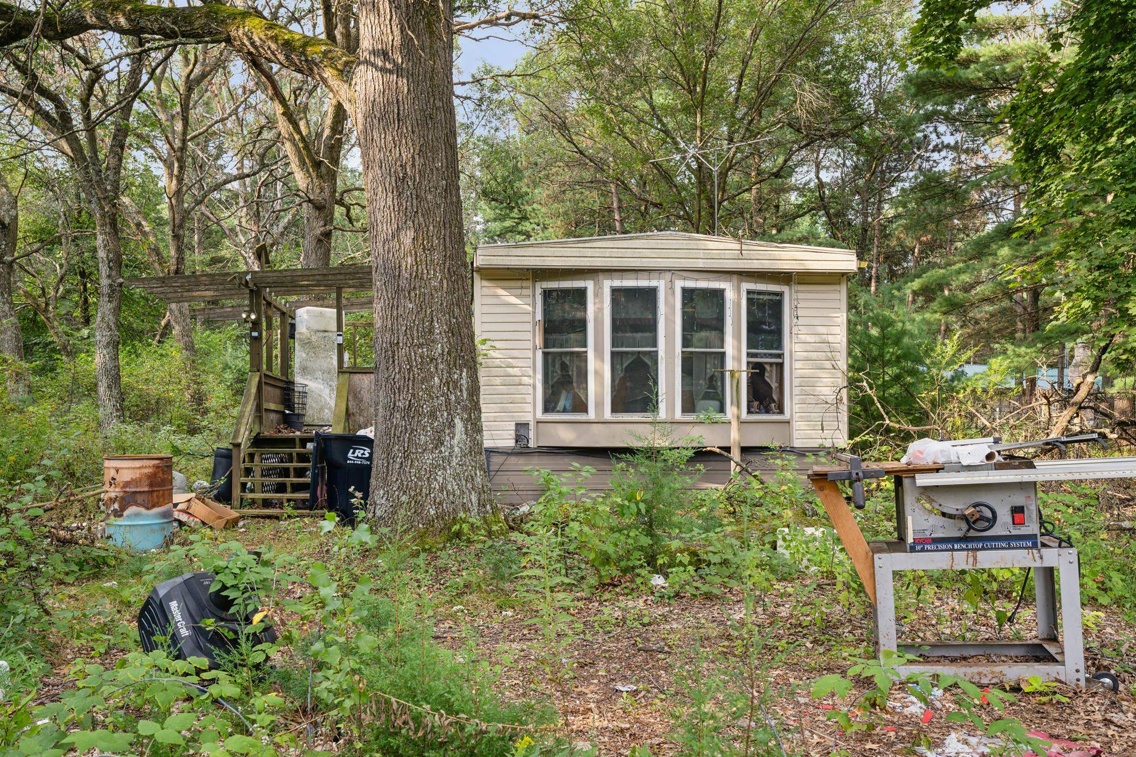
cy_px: 378
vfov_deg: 43.6
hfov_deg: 61.9
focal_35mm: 30
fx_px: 947
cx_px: 568
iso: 64
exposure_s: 1/20
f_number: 8
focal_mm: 30
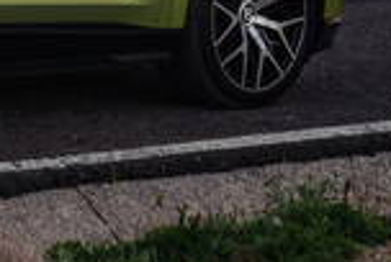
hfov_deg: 5.9
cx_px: -448
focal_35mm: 340
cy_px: -444
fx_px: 3700
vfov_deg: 4.0
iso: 100
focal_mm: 48
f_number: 2.8
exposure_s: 1/200
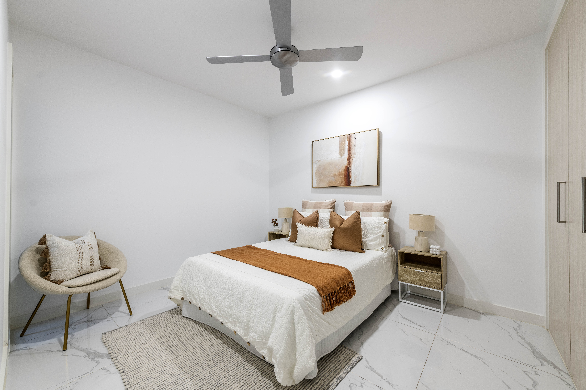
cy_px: 195
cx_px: 293
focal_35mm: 14
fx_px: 228
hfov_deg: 104.3
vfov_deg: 81.2
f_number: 6.3
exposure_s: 1/6
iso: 160
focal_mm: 14
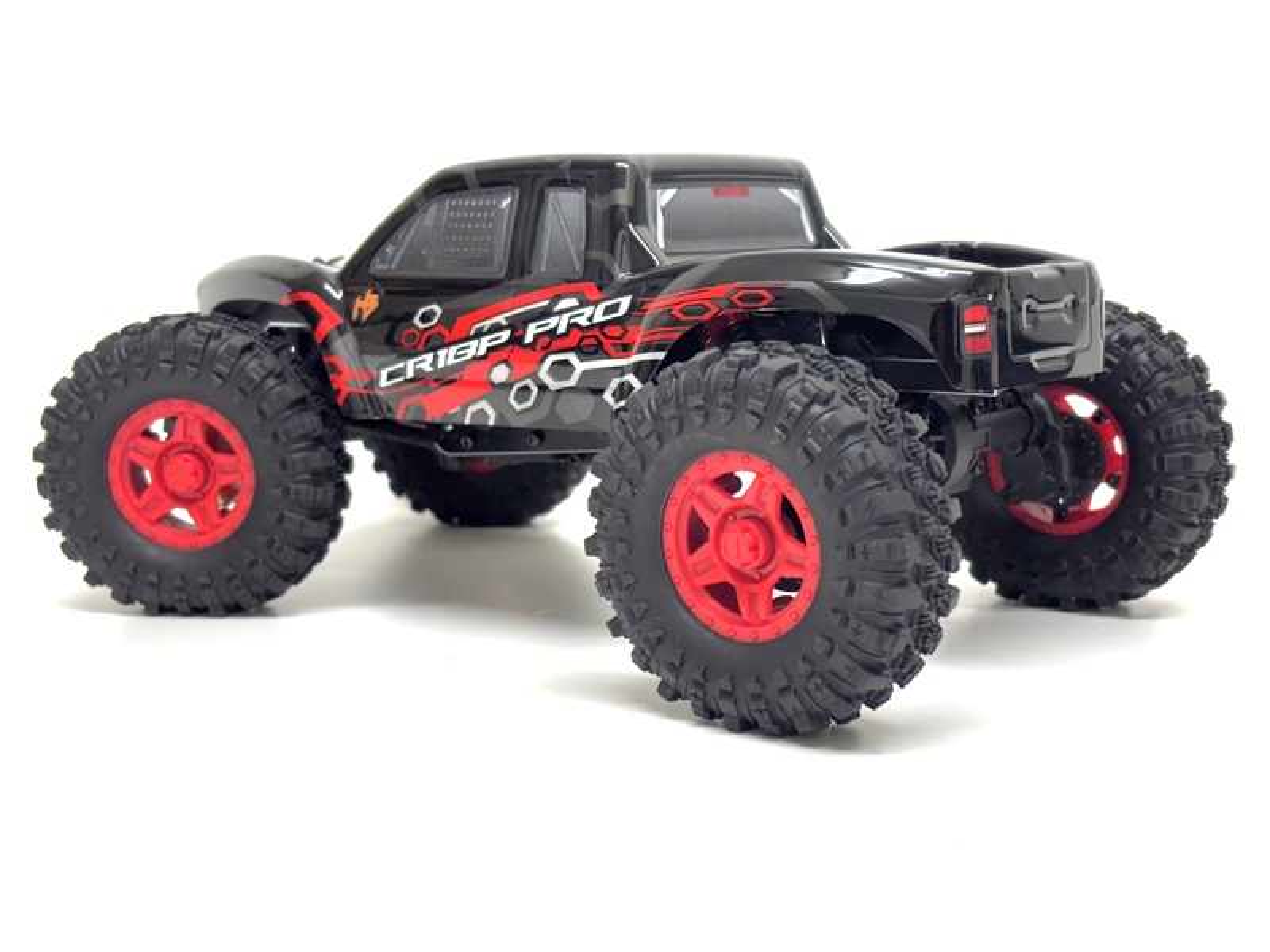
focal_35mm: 52
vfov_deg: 28.0
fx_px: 1908
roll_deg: -0.3
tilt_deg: -9.6
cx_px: 635
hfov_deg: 36.8
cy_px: 476
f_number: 1.6
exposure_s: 1/100
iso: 64
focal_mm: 5.96
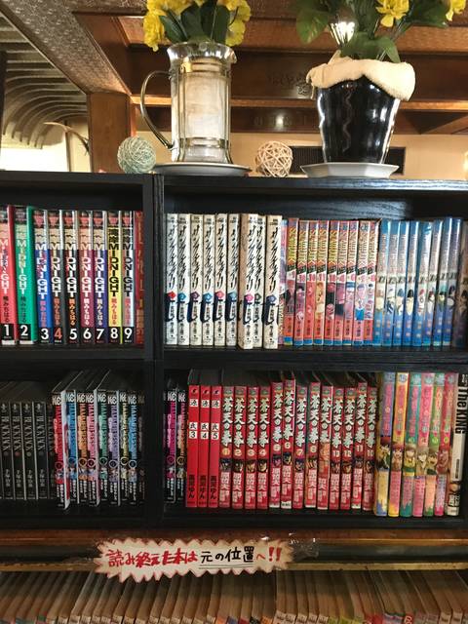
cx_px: 234
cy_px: 312
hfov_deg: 48.2
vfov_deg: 61.7
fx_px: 523
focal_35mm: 29
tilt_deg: -10.0
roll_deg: -0.3
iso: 250
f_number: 2.2
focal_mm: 4.15
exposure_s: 1/15
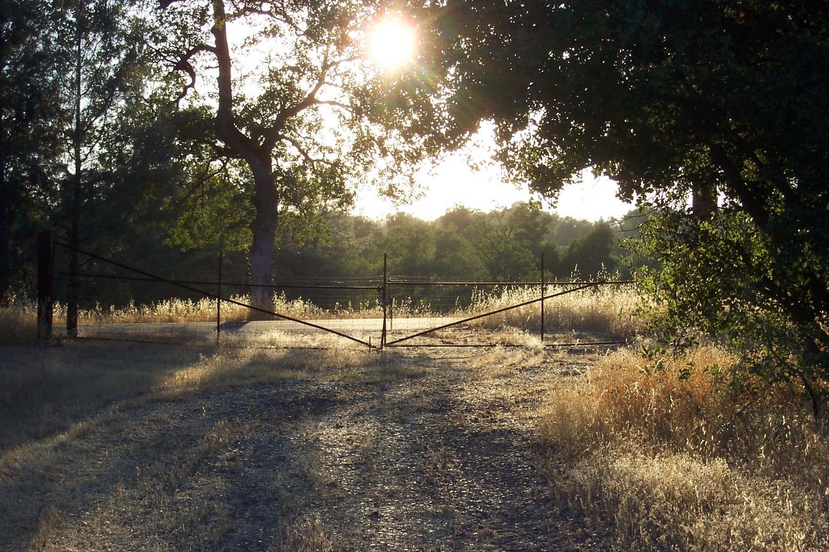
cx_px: 414
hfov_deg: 26.7
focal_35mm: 76
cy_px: 276
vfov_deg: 17.9
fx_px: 1750
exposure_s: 1/125
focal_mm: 16
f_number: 6.7
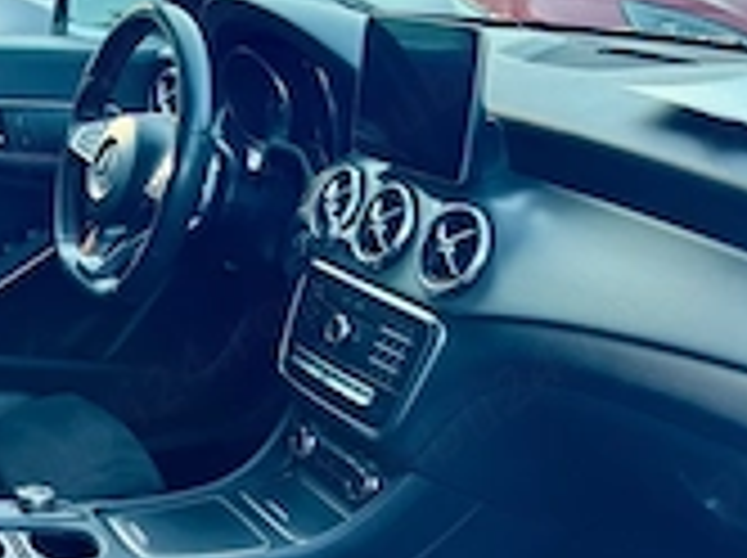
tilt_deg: -23.1
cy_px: 459
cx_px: 234
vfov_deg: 24.7
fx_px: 1250
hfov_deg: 32.9
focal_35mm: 58
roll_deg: +1.7
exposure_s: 1/276
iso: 64
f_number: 1.78
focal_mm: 6.76
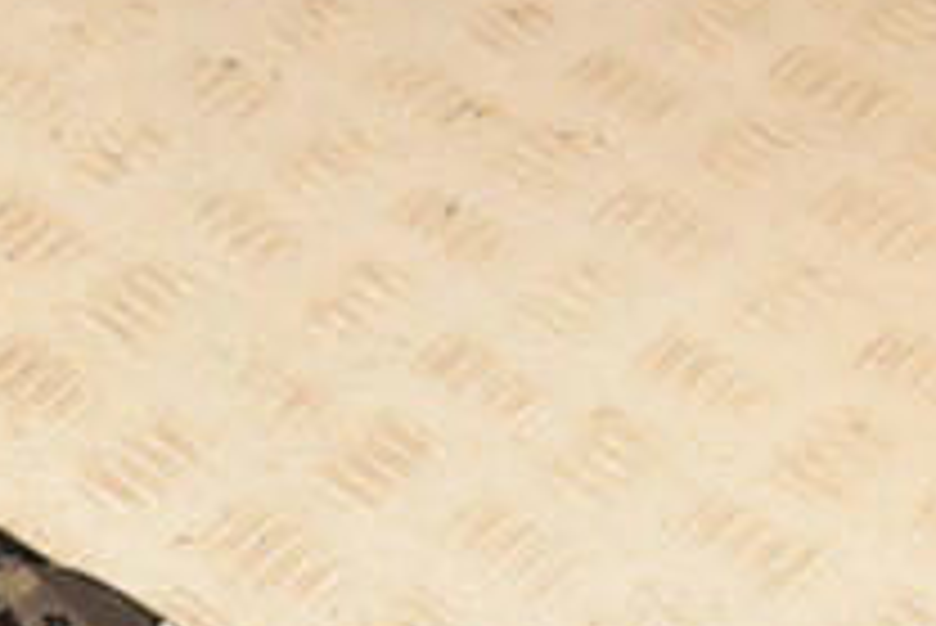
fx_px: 2472
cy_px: 694
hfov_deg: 20.4
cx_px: -112
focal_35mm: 95
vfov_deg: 14.1
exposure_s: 1/200
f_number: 6.3
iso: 800
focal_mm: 22
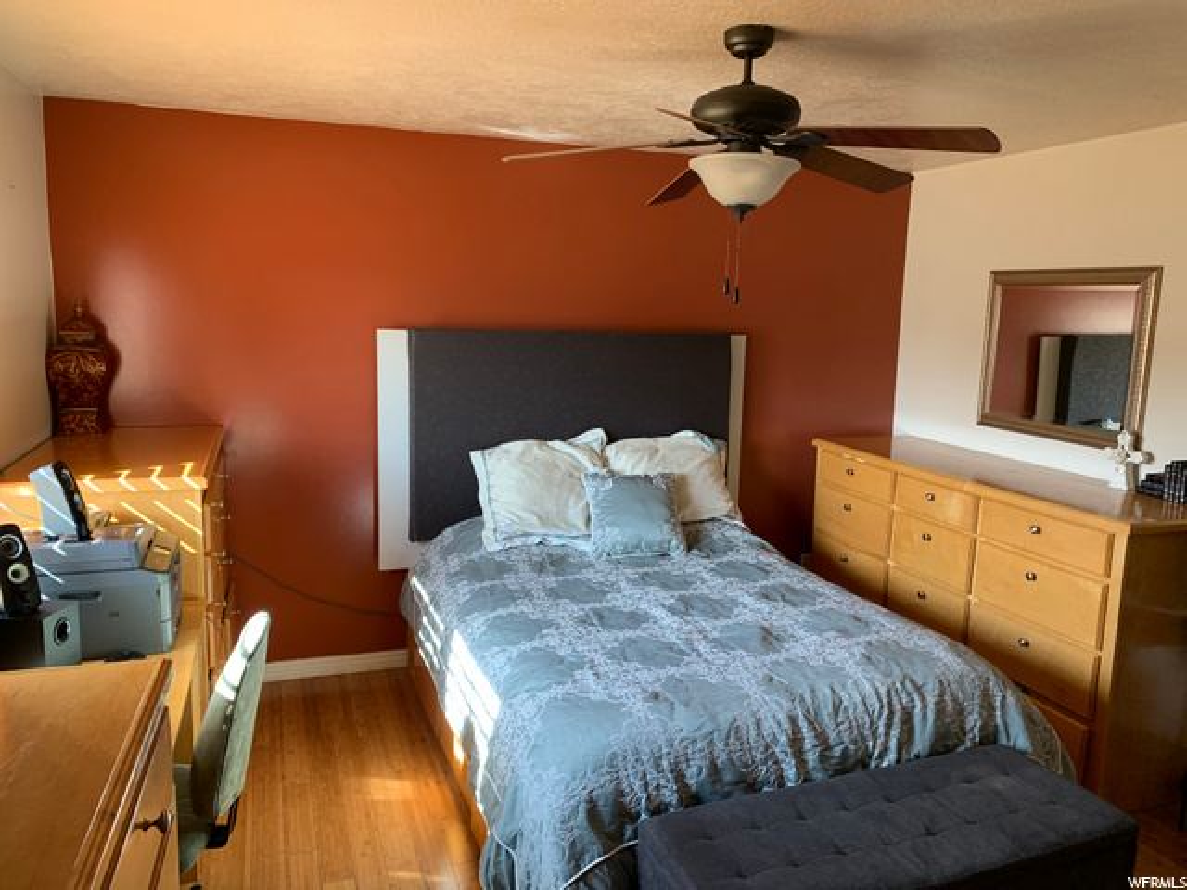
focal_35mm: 26
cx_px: 594
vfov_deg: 53.1
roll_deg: -1.6
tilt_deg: -8.2
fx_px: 892
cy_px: 445
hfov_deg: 67.3
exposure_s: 1/62
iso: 100
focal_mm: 4.25
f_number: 1.8
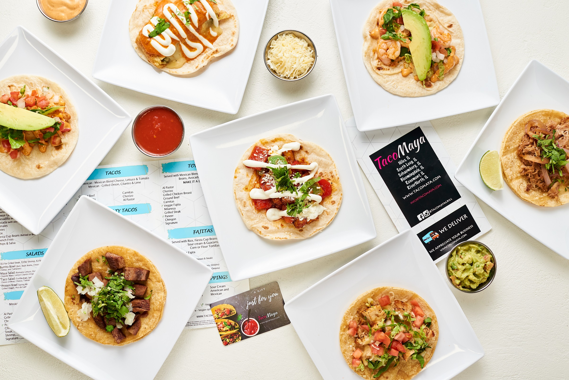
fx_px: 553
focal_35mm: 35
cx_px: 284
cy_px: 190
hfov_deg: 54.4
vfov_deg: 37.9
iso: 200
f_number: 4.5
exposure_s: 1/200
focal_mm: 35
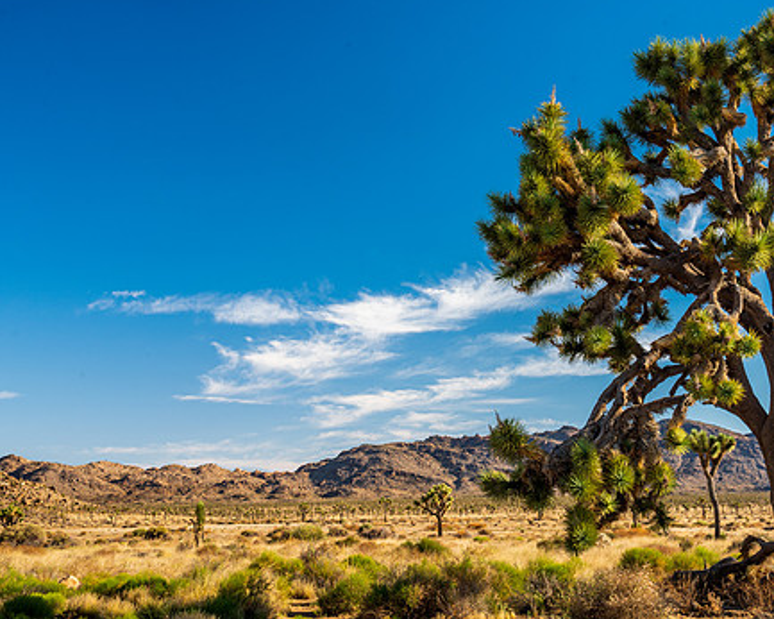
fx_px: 1007
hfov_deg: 41.8
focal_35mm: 44
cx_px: 475
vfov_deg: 34.1
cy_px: 293
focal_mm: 35
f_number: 13
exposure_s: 1/25
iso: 64
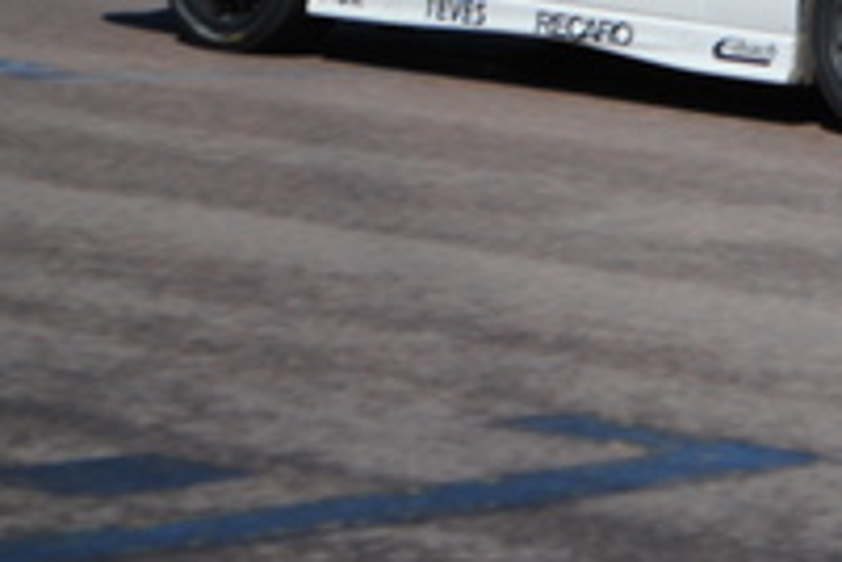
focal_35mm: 263
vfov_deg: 5.2
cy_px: 25
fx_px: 6141
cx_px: 1232
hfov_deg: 7.7
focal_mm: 55
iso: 180
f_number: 5.6
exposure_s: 1/1000
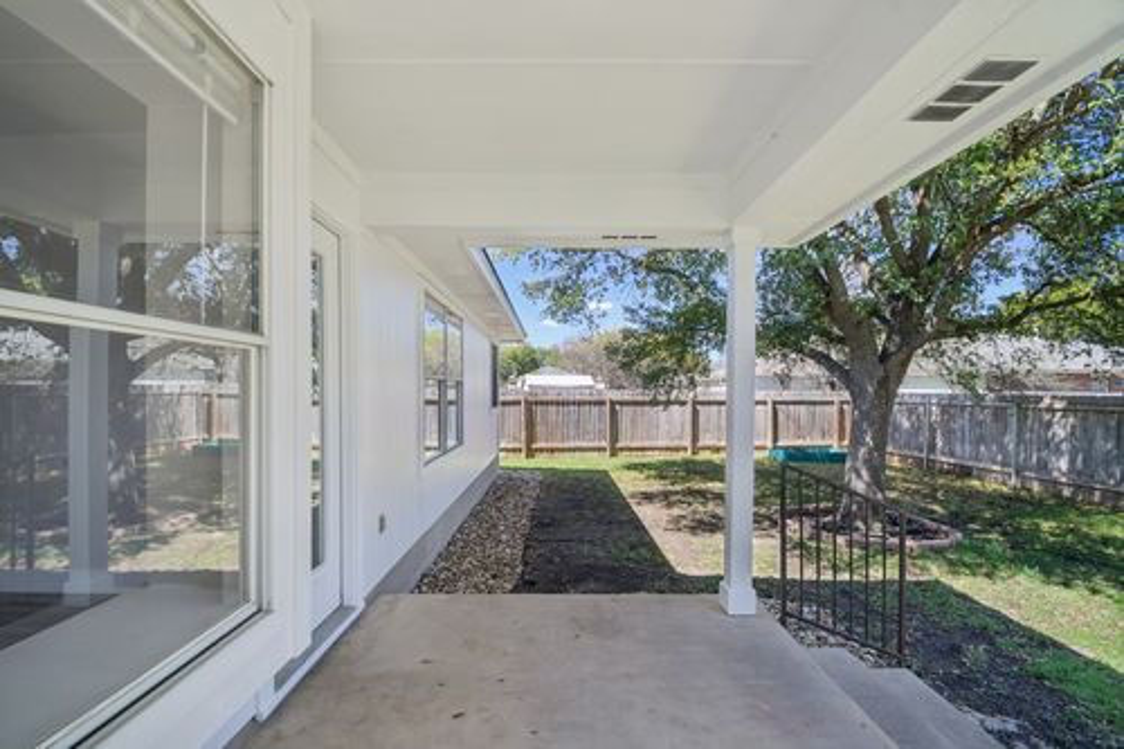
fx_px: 468
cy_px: 374
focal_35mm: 15
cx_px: 562
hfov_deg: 100.4
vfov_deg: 77.3
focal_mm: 10
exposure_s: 1/200
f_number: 8
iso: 400
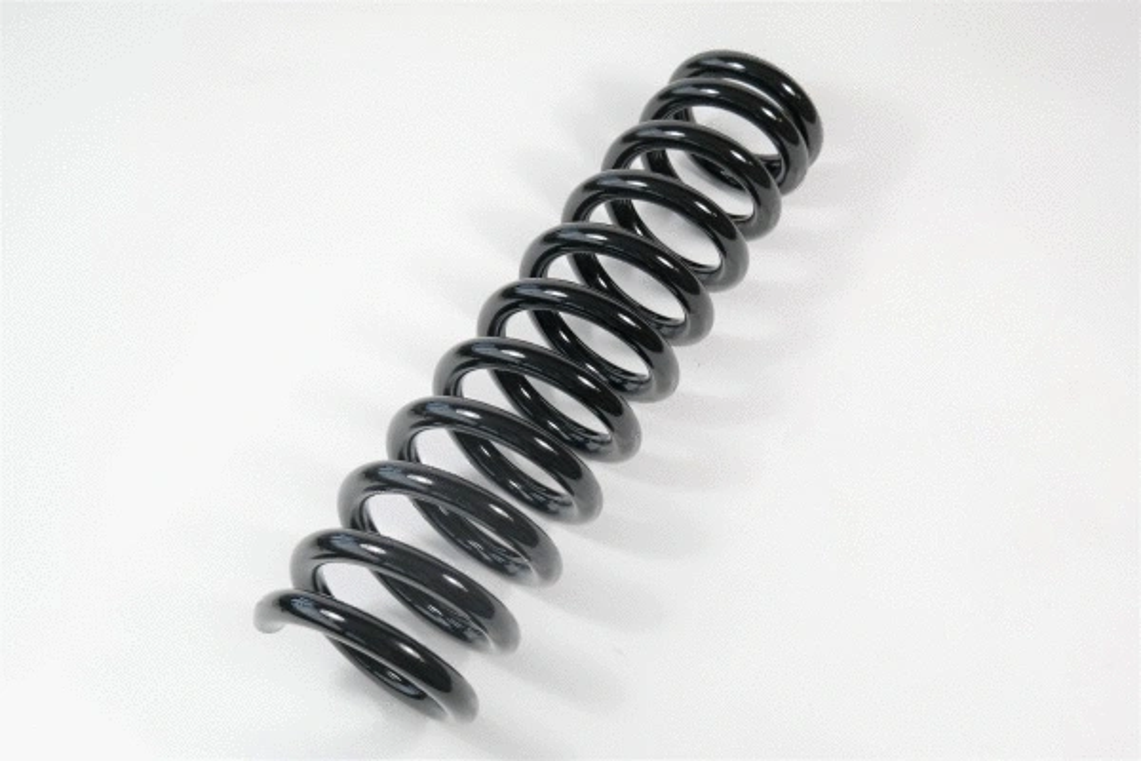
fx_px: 1585
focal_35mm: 50
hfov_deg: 39.6
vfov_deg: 27.0
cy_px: 380
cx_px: 570
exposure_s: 1/50
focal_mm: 33
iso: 200
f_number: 4.5
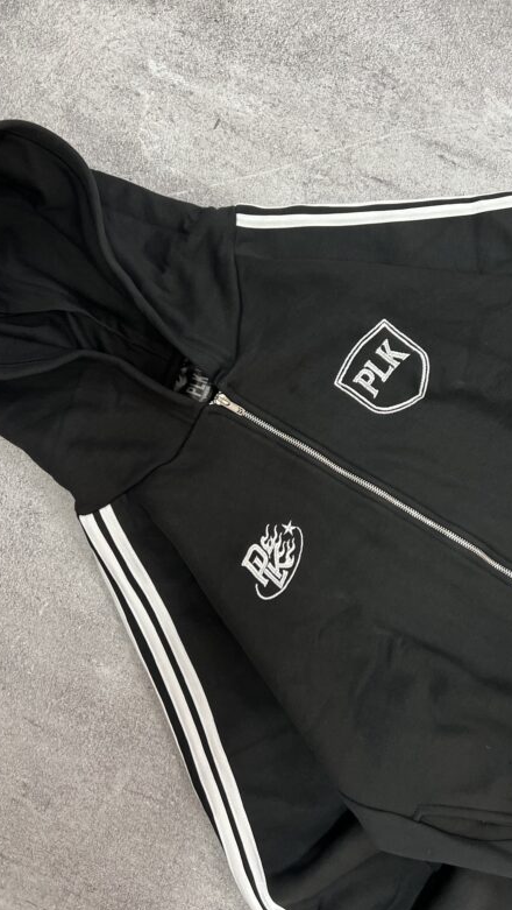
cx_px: 315
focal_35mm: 29
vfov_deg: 66.0
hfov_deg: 40.0
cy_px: 447
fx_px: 699
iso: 200
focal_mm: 5.7
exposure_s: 1/50
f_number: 1.5
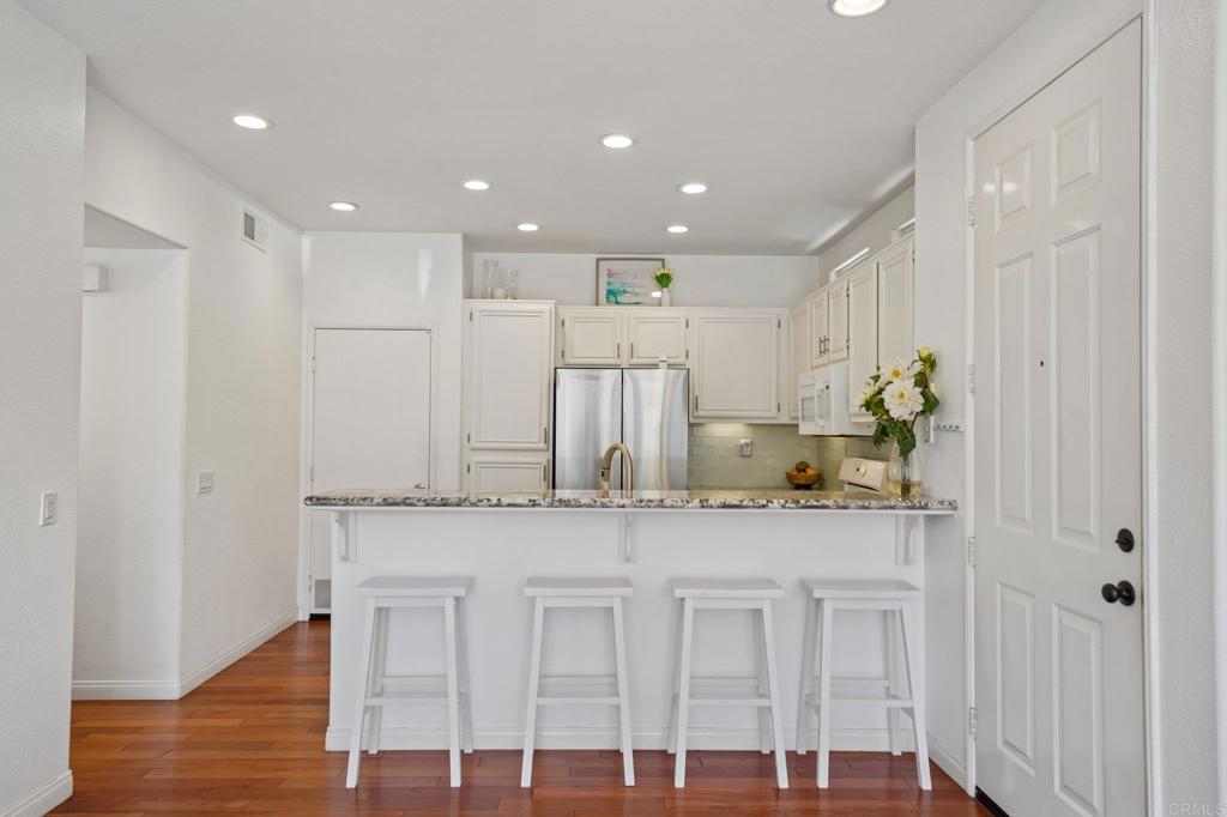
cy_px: 408
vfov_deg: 53.1
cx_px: 614
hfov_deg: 73.8
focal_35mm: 24
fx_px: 818
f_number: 8
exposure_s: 1/30
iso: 250
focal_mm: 24
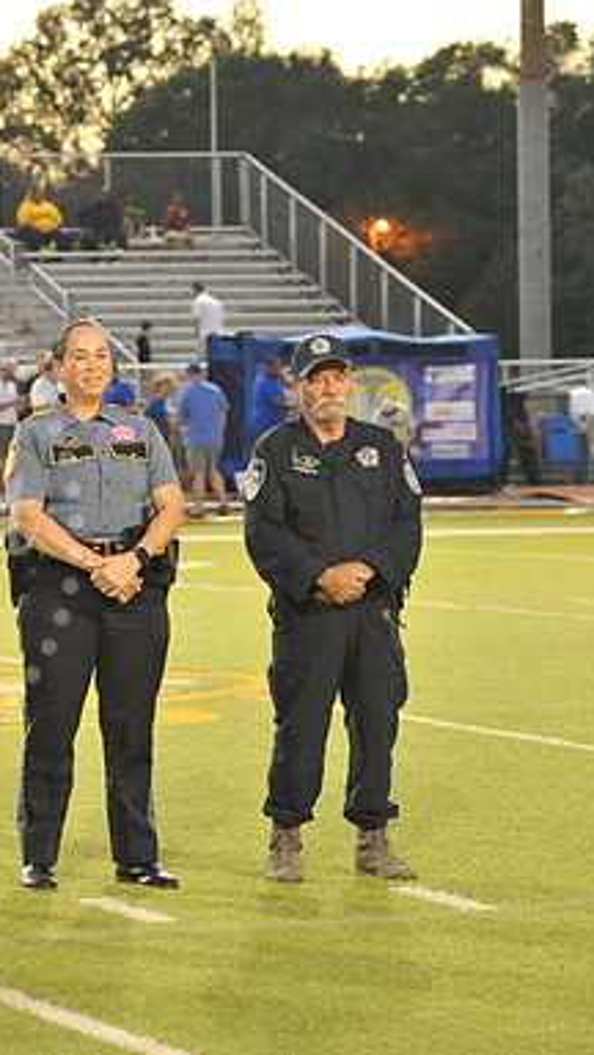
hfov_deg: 6.3
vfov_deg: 11.3
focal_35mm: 190
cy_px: 528
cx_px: -179
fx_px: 5320
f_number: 5.6
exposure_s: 1/125
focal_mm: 120
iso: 5000
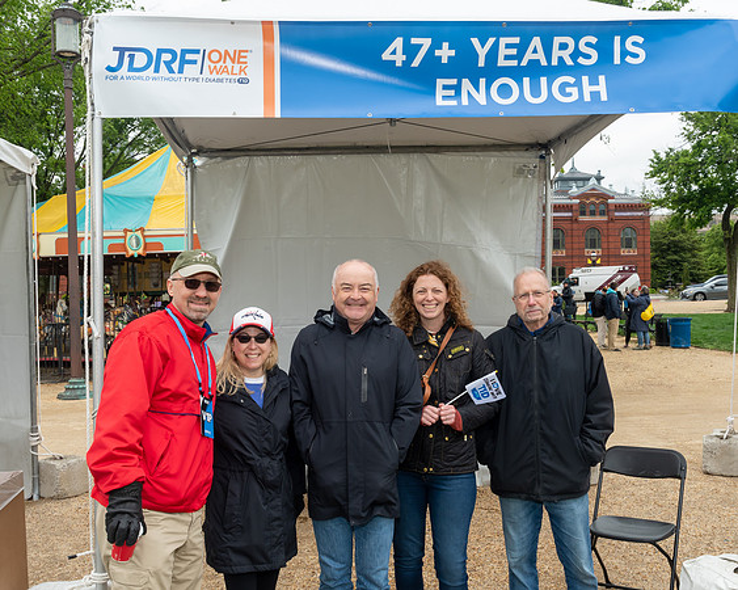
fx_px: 794
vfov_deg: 40.8
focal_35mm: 36
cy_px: 313
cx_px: 352
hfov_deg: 49.9
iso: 320
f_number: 8
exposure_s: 1/250
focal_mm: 19
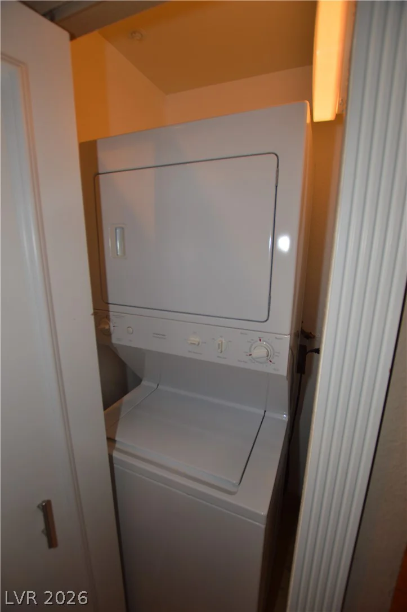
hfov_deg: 77.2
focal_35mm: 15
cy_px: 306
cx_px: 204
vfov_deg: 100.4
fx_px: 255
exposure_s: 1/60
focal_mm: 10
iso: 100
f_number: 3.5
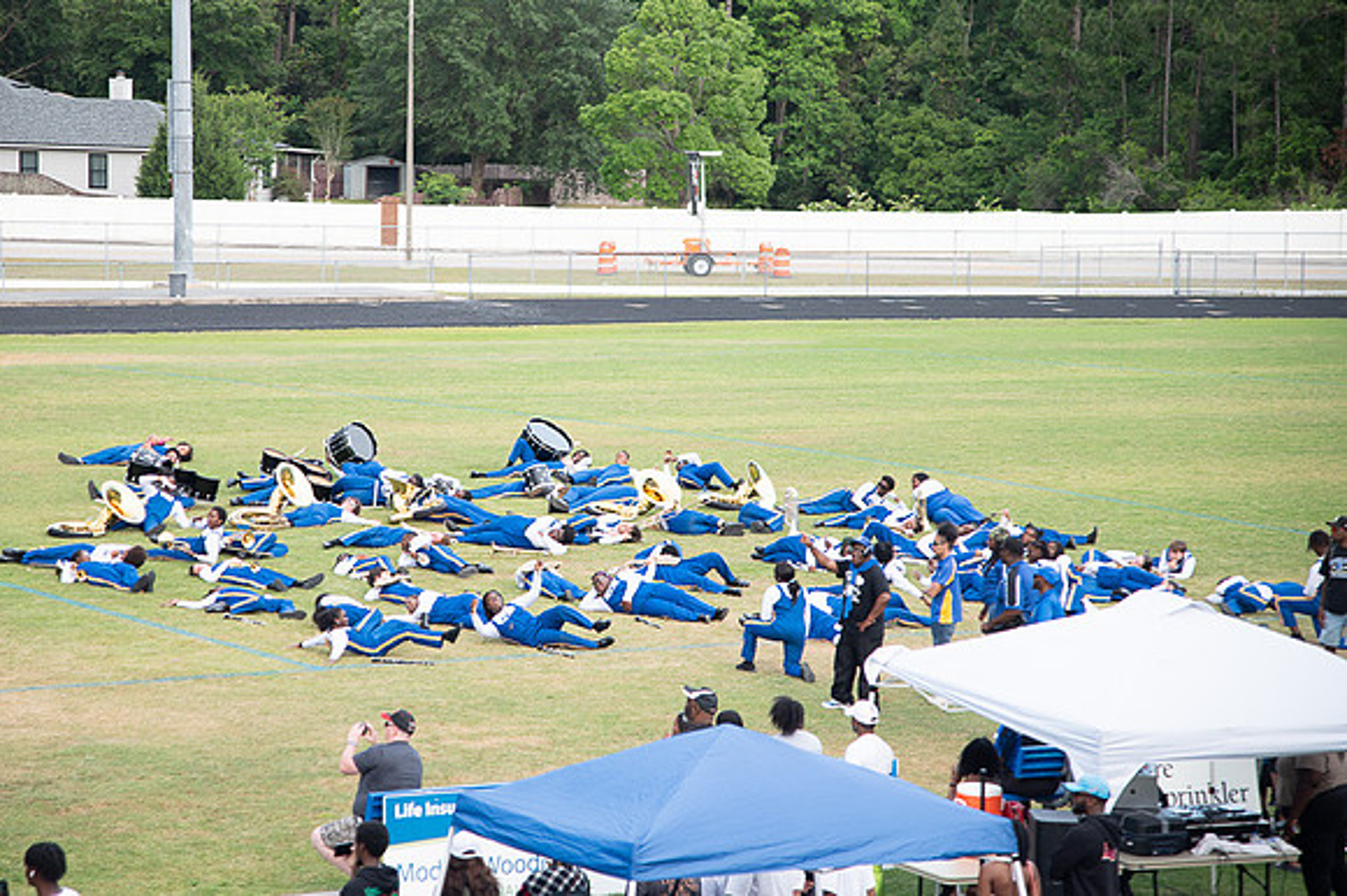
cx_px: 572
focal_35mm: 127
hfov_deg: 16.2
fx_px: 4731
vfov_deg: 10.8
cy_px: 388
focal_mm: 110
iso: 100
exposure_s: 1/200
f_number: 4
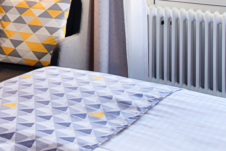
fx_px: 446
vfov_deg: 18.3
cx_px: -24
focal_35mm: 71
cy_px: -27
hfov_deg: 26.2
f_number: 8
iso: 100
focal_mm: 24
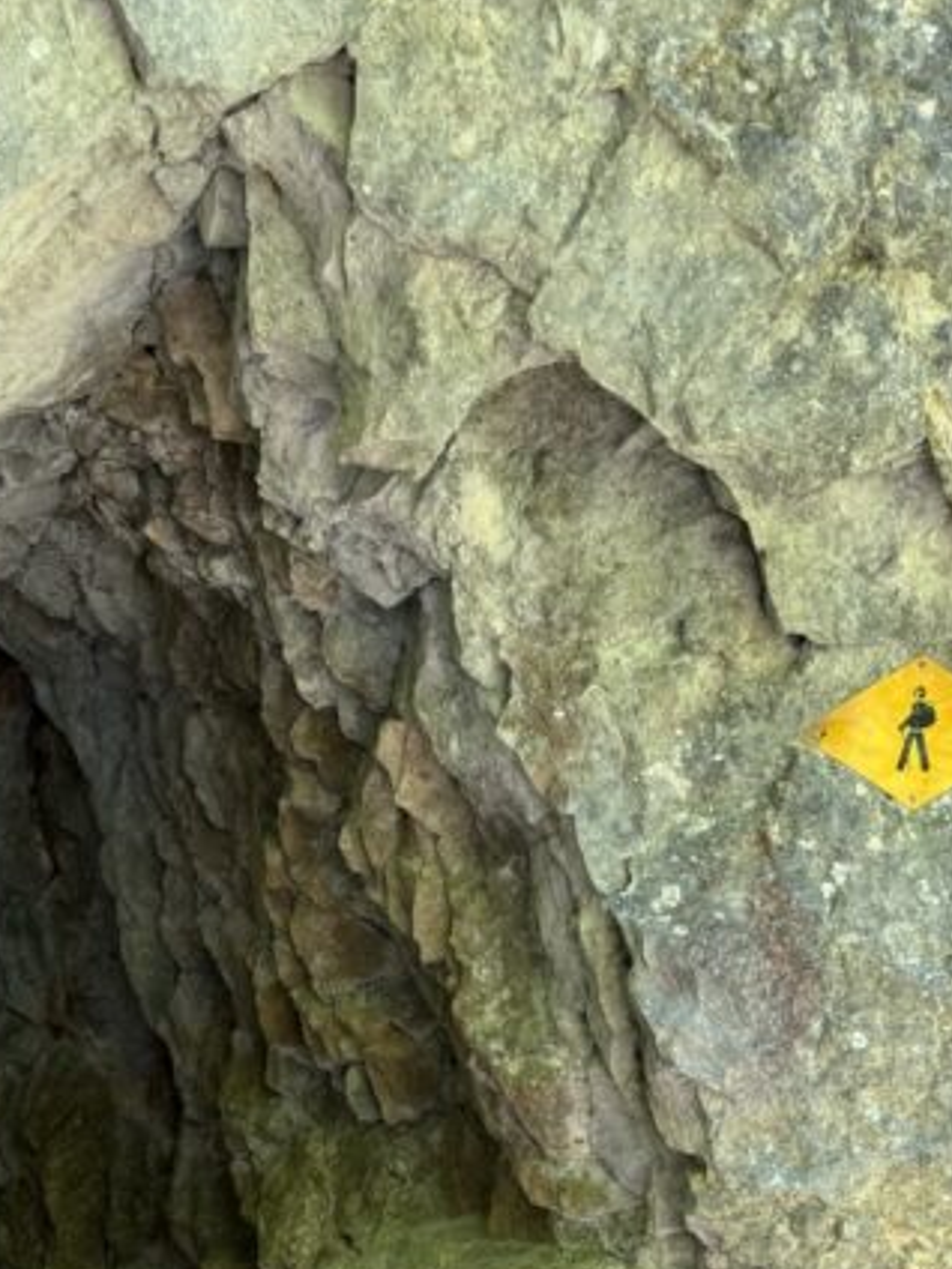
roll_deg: +0.6
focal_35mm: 58
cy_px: 1119
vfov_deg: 31.8
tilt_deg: -3.8
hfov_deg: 24.5
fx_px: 2127
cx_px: 102
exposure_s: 1/121
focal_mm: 6.76
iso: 100
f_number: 1.78
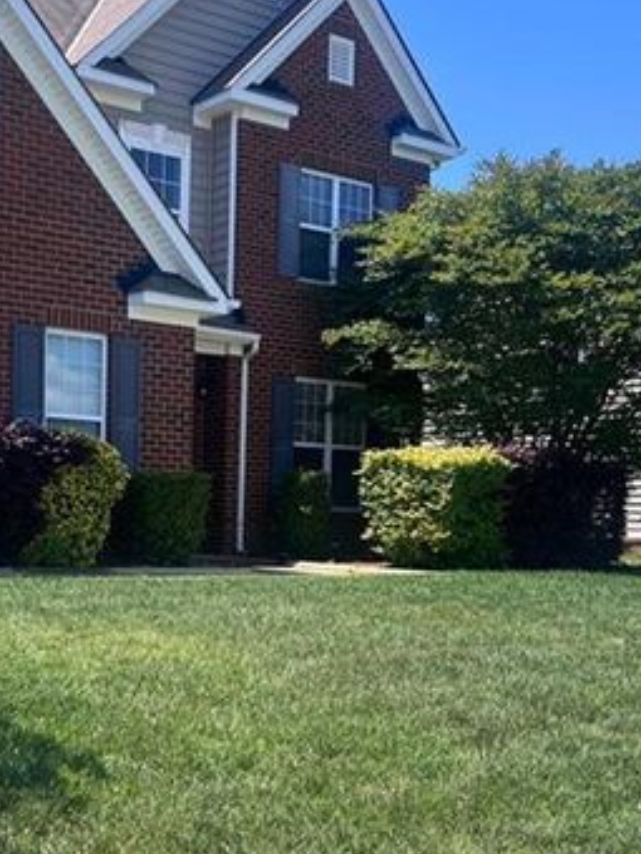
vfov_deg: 37.2
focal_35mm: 51
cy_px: 546
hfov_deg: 28.2
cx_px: 176
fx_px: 1259
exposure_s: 1/1972
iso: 50
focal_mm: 5.7
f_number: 1.5
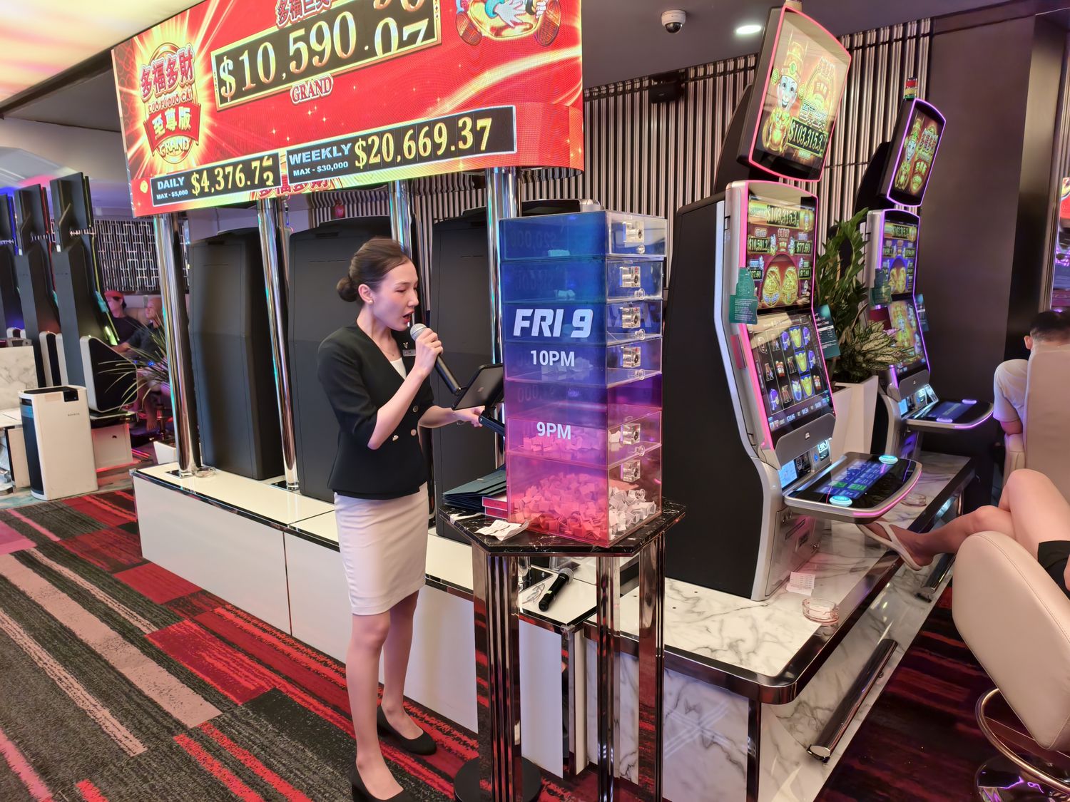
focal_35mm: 23
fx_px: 711
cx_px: 535
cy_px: 401
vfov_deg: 58.9
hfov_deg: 73.9
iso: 79
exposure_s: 1/52.7
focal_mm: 6.54
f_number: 1.57
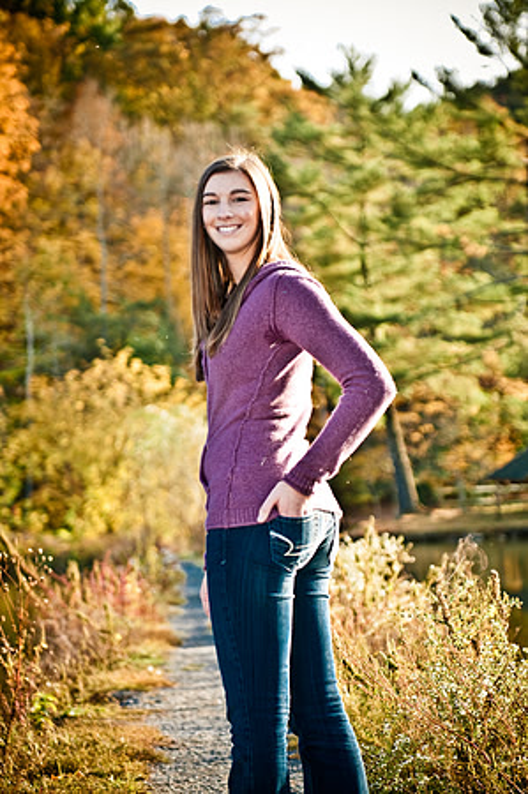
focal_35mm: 105
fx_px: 2315
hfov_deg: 13.0
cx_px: 264
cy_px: 397
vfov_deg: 19.5
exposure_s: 1/250
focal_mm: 70
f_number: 2.8
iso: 100
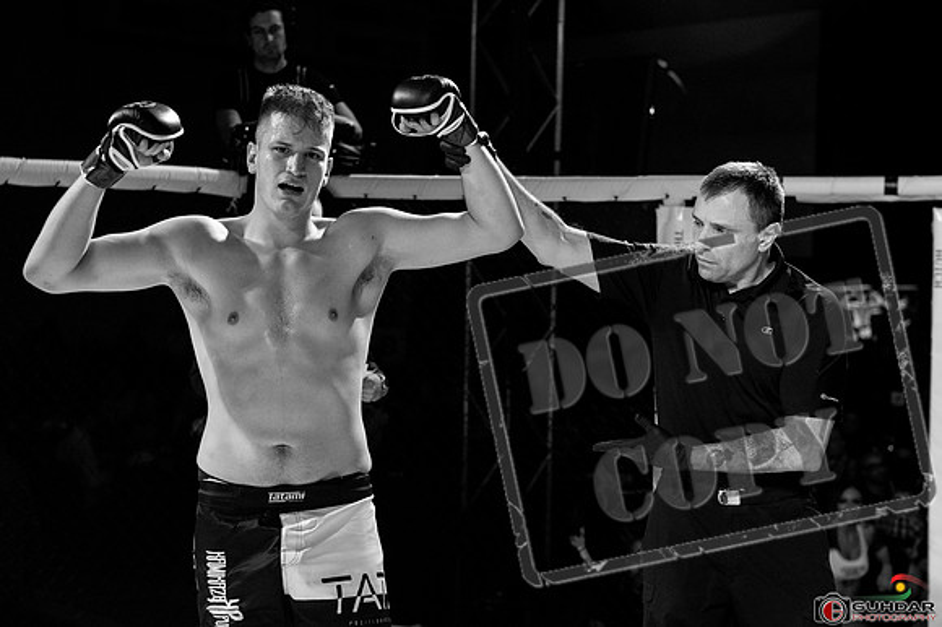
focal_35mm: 62
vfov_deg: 21.9
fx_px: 1621
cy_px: 314
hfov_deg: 32.4
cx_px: 471
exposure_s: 1/500
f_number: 4.5
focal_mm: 62
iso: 1600
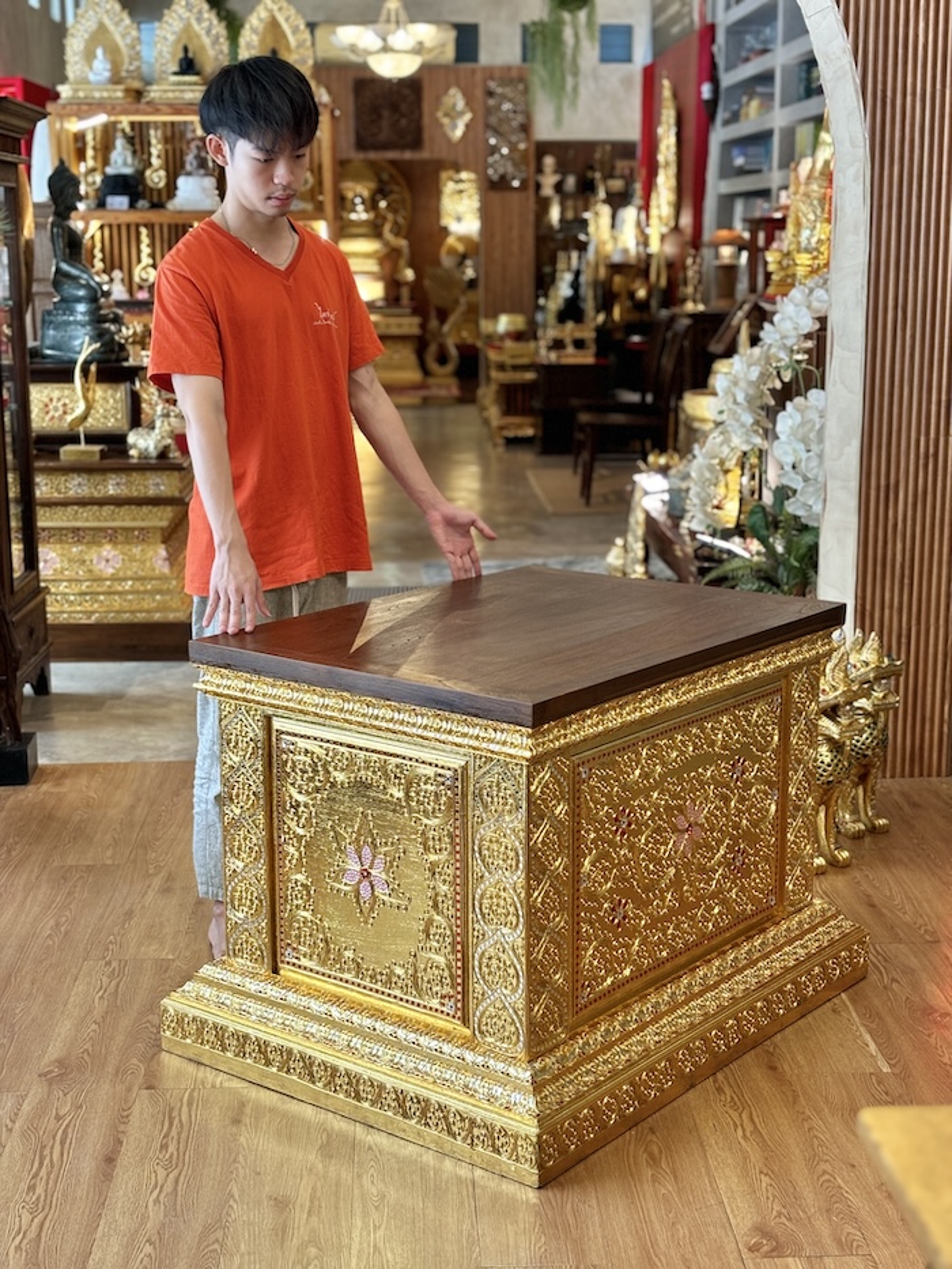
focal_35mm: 52
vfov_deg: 36.8
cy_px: 634
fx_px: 1906
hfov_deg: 28.0
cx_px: 476
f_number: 1.6
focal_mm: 5.96
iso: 125
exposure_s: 1/50
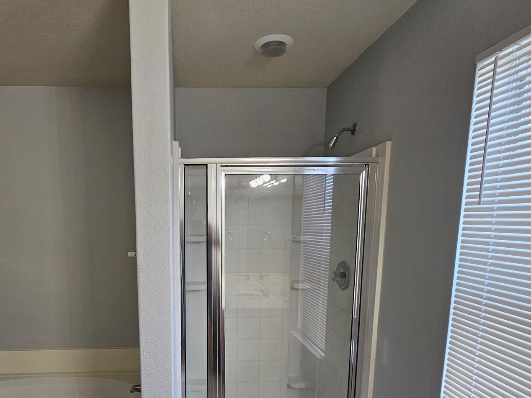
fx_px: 322
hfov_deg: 77.6
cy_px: 282
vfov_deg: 61.0
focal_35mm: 21
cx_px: 200
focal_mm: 2.2
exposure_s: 1/60
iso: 160
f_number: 2.2
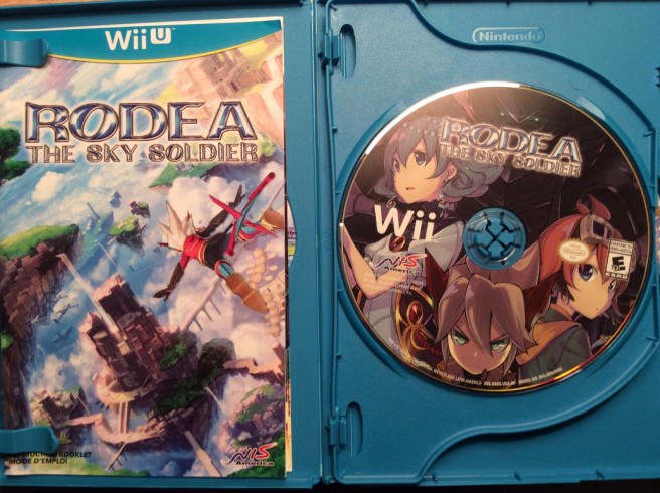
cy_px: 246
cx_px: 330
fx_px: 609
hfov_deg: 56.9
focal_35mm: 32
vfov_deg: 44.1
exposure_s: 1/24
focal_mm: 3.3
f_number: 2.4
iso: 40
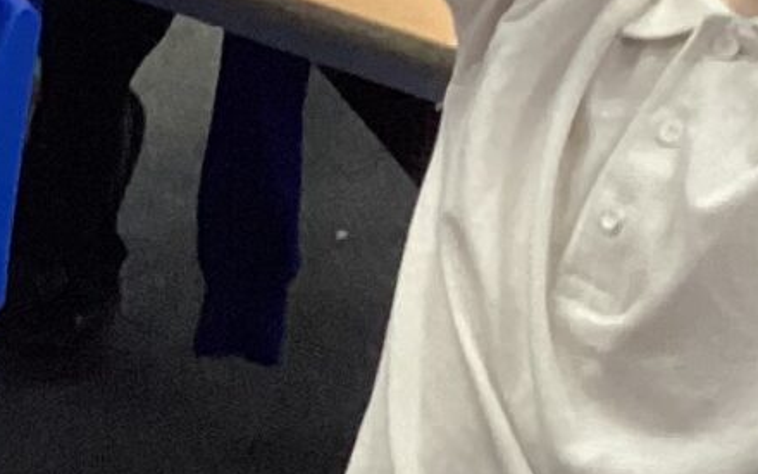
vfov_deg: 6.6
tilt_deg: -19.1
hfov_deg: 10.7
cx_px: -243
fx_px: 3946
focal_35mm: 191
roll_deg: -2.5
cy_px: -539
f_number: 2.4
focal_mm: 3.3
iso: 160
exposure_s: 1/50
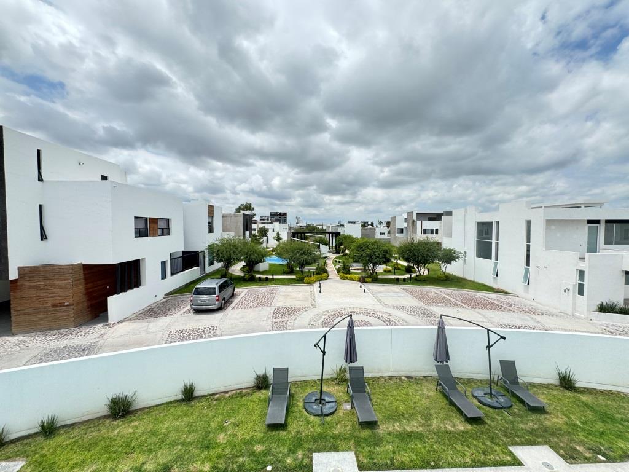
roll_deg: +0.4
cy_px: 236
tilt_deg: -1.9
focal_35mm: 14
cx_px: 314
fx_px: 254
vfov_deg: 85.7
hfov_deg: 102.1
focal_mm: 2.22
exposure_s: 1/1299
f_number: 2.2
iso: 50
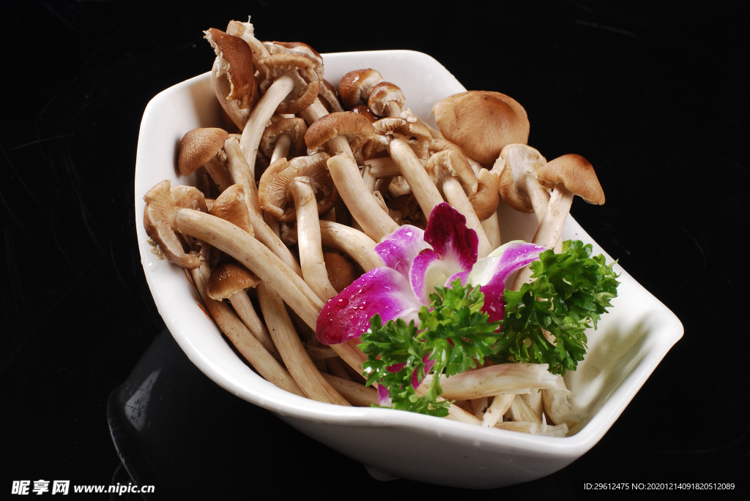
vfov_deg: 18.2
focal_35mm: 75
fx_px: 1564
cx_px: 375
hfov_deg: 27.0
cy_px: 250
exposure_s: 1/125
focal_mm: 50
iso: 100
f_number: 11
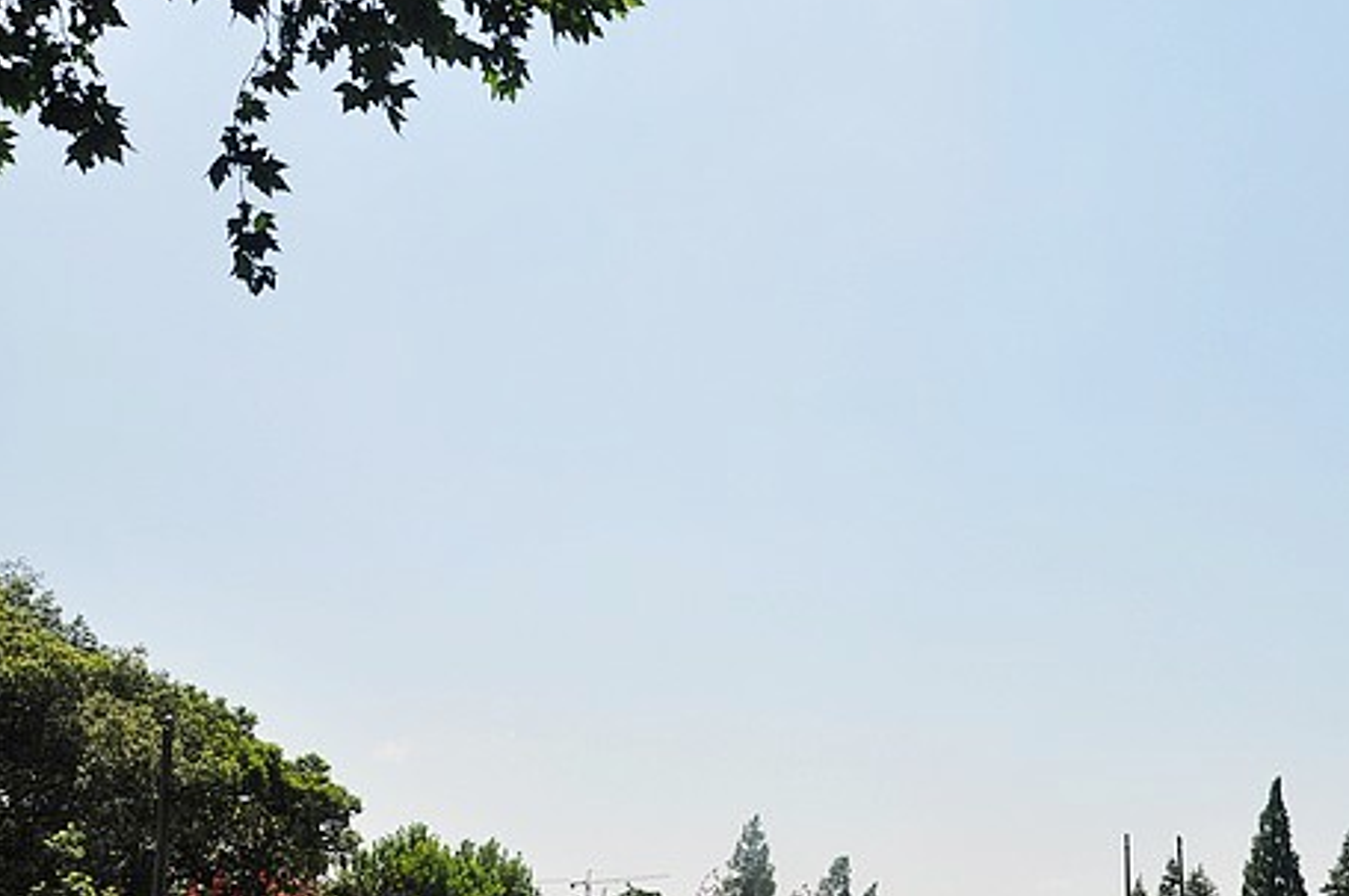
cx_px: 1080
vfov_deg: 25.9
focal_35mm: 52
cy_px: 594
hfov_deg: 37.0
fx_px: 1940
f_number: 10
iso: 200
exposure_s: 1/400
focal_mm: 21
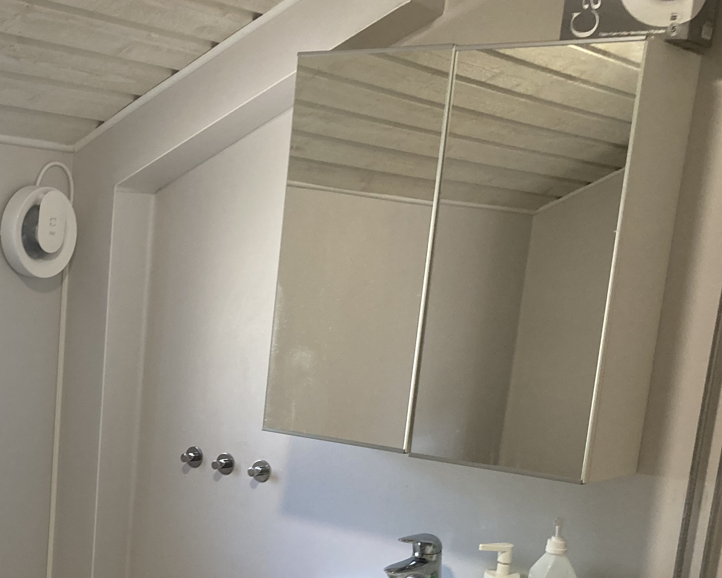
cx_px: 124
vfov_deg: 24.0
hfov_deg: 30.1
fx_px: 1304
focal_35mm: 61
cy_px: 566
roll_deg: -4.2
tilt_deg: -10.8
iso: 100
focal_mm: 3.99
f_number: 1.8
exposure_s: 1/50
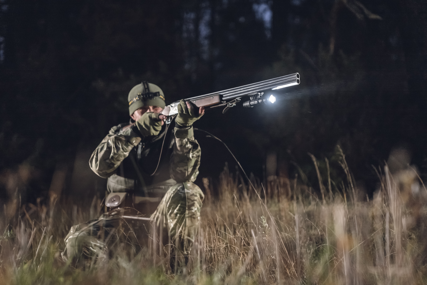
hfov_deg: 39.6
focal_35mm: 50
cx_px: 214
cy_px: 142
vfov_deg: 27.0
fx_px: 593
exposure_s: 1/160
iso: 1600
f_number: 1.8
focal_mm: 50
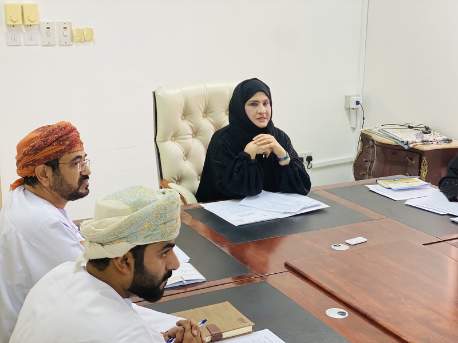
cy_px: 172
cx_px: 229
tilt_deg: -13.5
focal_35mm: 52
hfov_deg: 36.8
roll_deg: +0.1
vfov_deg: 28.0
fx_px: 688
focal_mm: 6
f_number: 2
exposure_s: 1/50
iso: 125
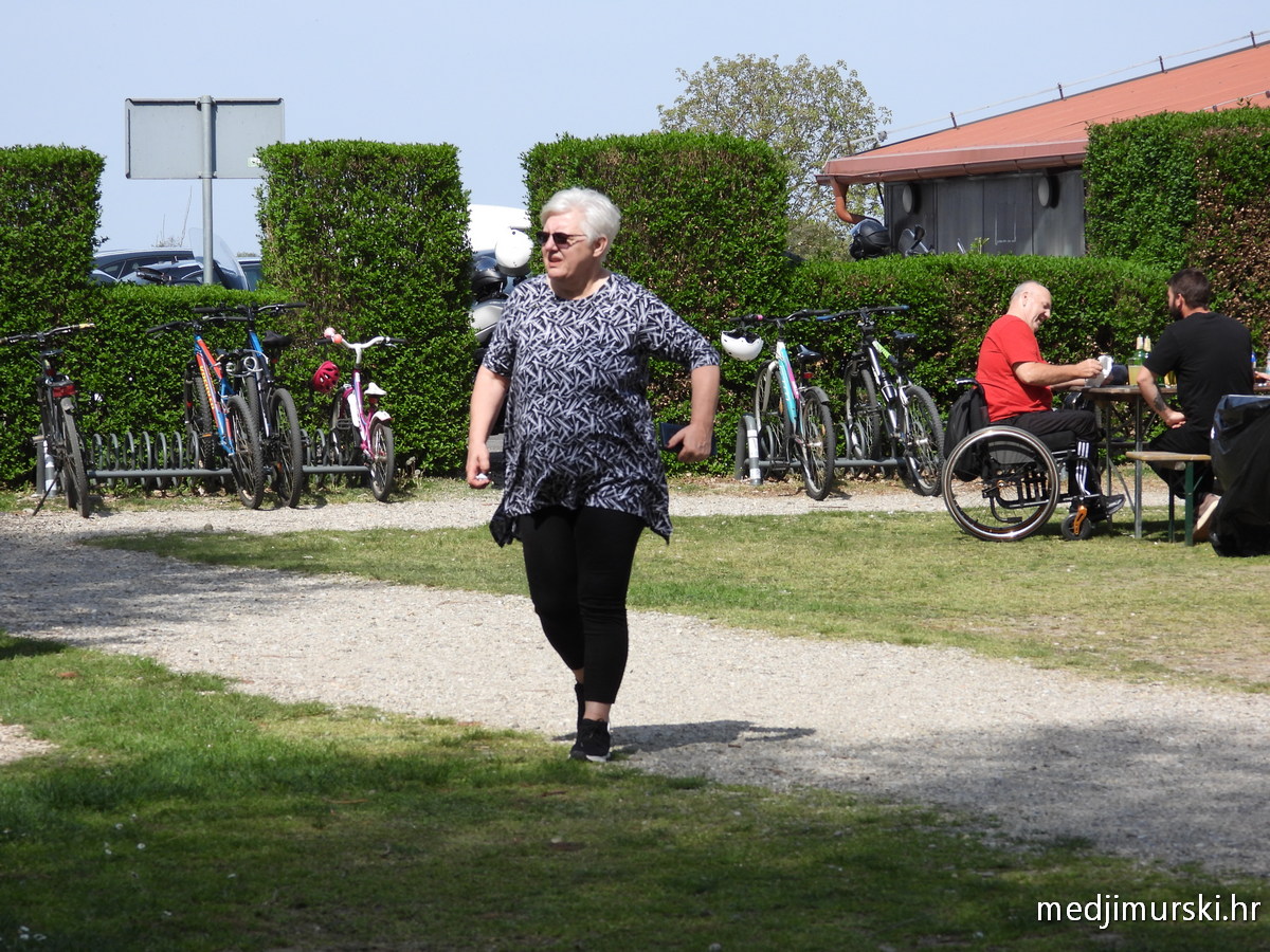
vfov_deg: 11.0
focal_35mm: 135
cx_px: 635
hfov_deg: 14.6
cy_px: 476
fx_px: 4953
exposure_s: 1/800
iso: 100
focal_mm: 24.3
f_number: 4
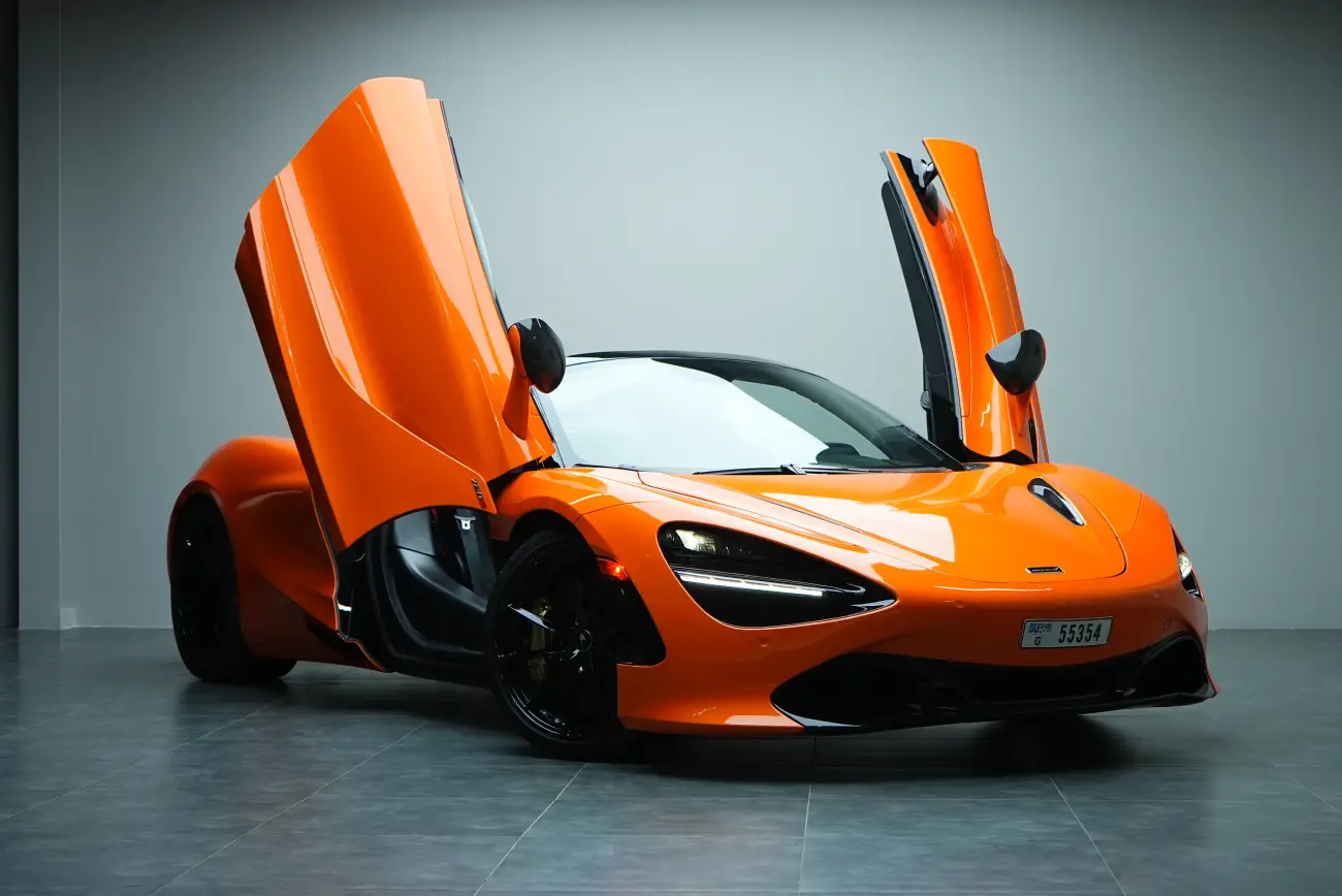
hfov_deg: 32.9
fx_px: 2275
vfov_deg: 22.3
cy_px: 448
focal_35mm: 61
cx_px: 671
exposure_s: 1/200
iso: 800
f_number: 5.6
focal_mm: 61
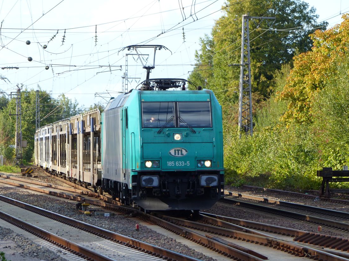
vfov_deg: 6.2
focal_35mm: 239
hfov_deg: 8.3
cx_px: 172
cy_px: 124
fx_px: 2409
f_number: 2.8
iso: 100
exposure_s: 1/640
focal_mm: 39.8
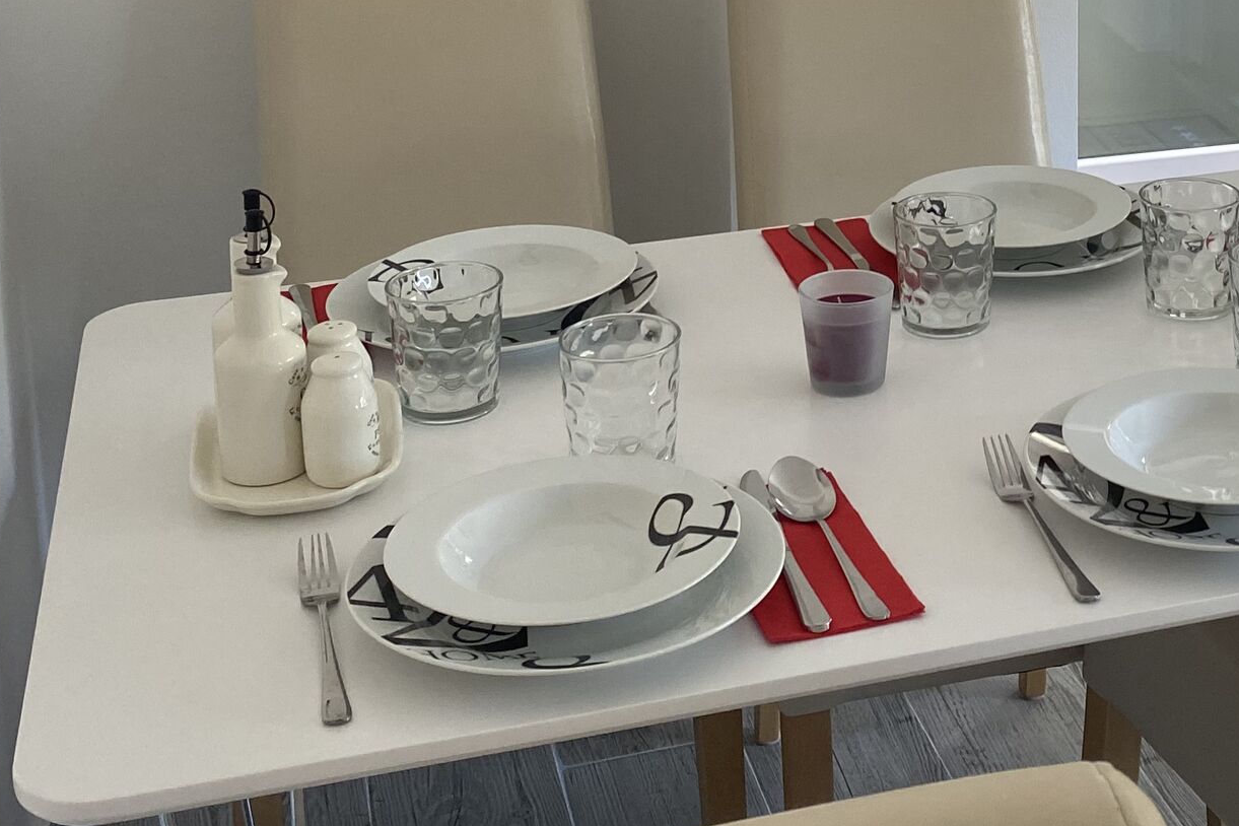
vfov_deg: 20.9
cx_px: 967
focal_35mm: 62
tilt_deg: -11.0
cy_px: -64
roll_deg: +0.5
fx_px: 2134
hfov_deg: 31.6
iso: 125
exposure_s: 1/121
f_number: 1.8
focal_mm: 4.25
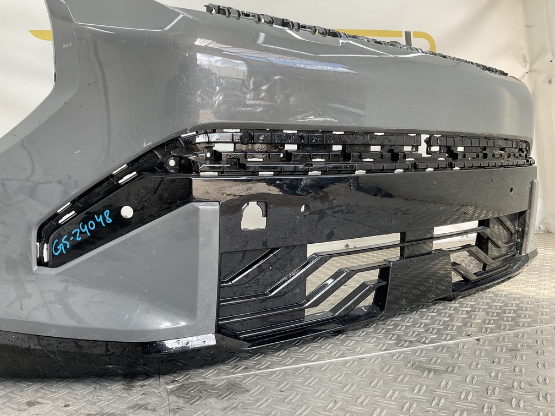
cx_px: 278
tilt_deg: -1.9
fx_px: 465
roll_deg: +3.5
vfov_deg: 48.2
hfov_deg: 61.7
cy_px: 208
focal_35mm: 29
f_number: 1.8
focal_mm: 3
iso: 25
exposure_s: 1/120
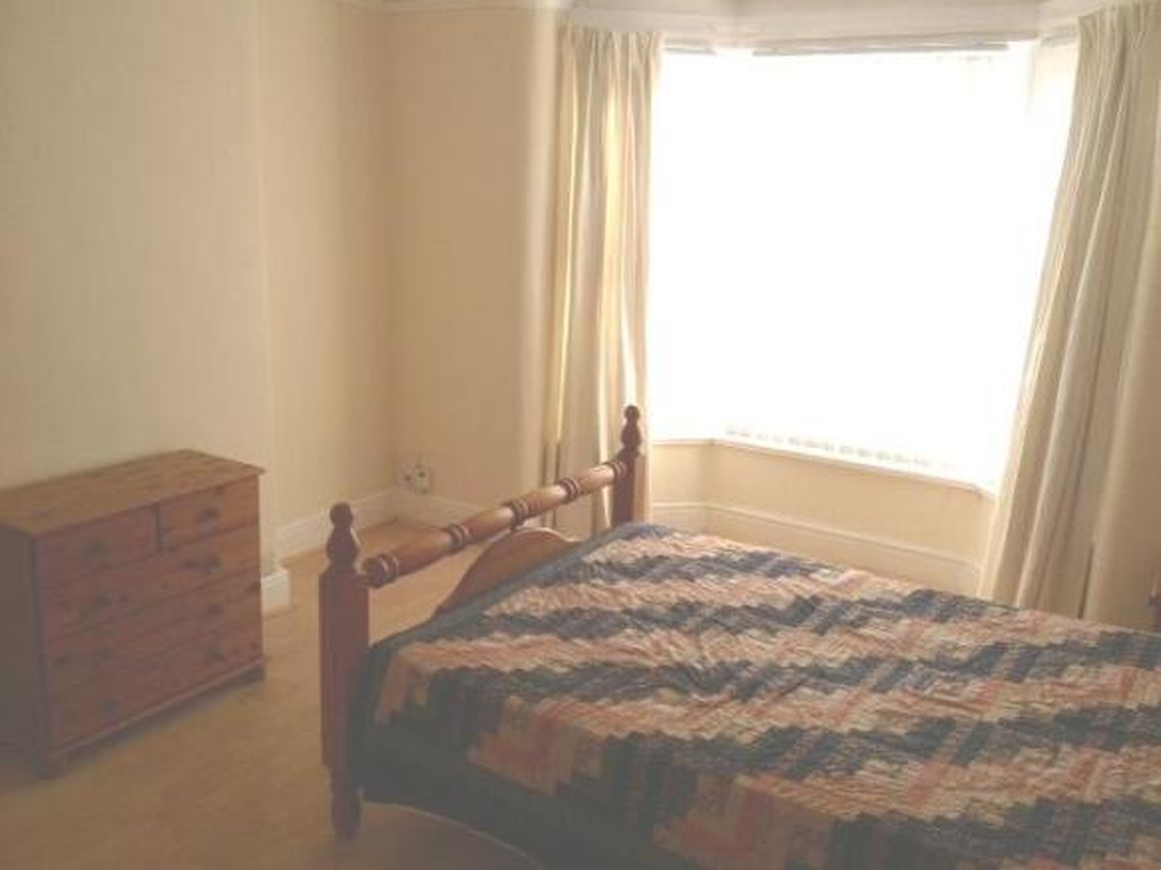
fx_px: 1174
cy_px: 435
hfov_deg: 52.6
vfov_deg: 40.7
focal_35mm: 35
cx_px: 580
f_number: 2.4
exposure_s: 1/424
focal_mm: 4.28
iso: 64
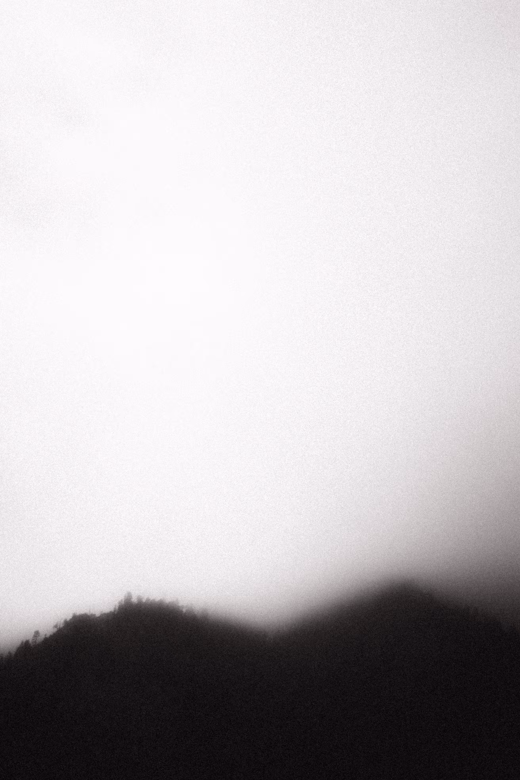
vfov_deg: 27.0
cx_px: 260
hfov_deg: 18.2
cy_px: 390
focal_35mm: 75
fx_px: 1625
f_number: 1.8
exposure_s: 1/320
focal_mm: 50
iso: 800
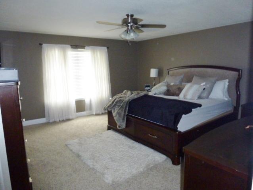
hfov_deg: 71.6
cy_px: 95
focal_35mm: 24
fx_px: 175
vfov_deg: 56.8
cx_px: 126
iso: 400
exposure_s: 1/4
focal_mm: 4.3
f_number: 3.3
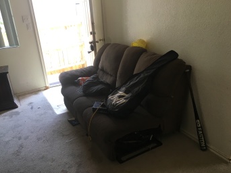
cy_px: 92
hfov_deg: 58.4
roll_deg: +5.9
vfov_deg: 45.4
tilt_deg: -21.5
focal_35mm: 31
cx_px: 112
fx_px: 207
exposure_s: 1/30
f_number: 2.2
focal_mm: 4.15
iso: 32
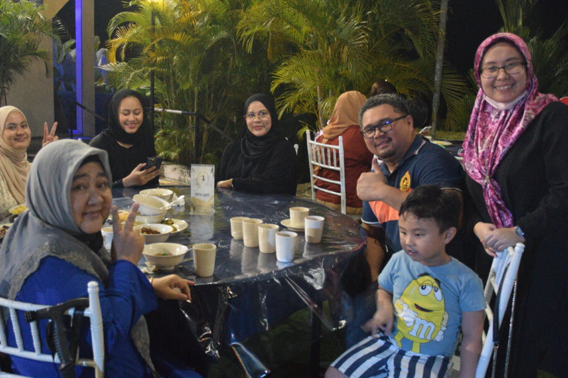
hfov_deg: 49.9
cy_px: 212
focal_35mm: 38
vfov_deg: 35.0
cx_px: 193
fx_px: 599
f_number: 3.5
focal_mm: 18
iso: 5000
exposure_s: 1/60
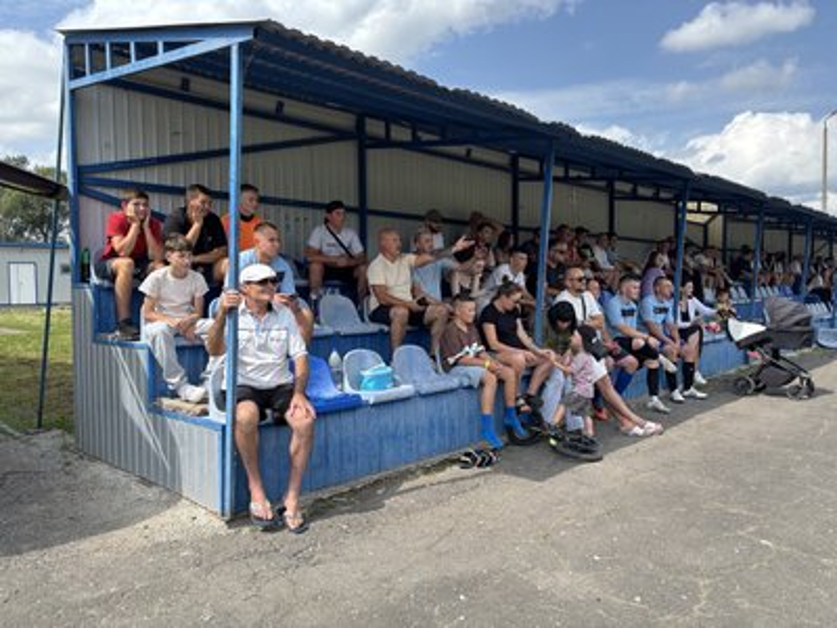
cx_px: 418
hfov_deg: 67.3
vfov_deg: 53.1
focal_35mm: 26
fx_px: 629
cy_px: 314
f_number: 1.6
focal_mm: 5.96
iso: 50
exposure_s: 1/1248
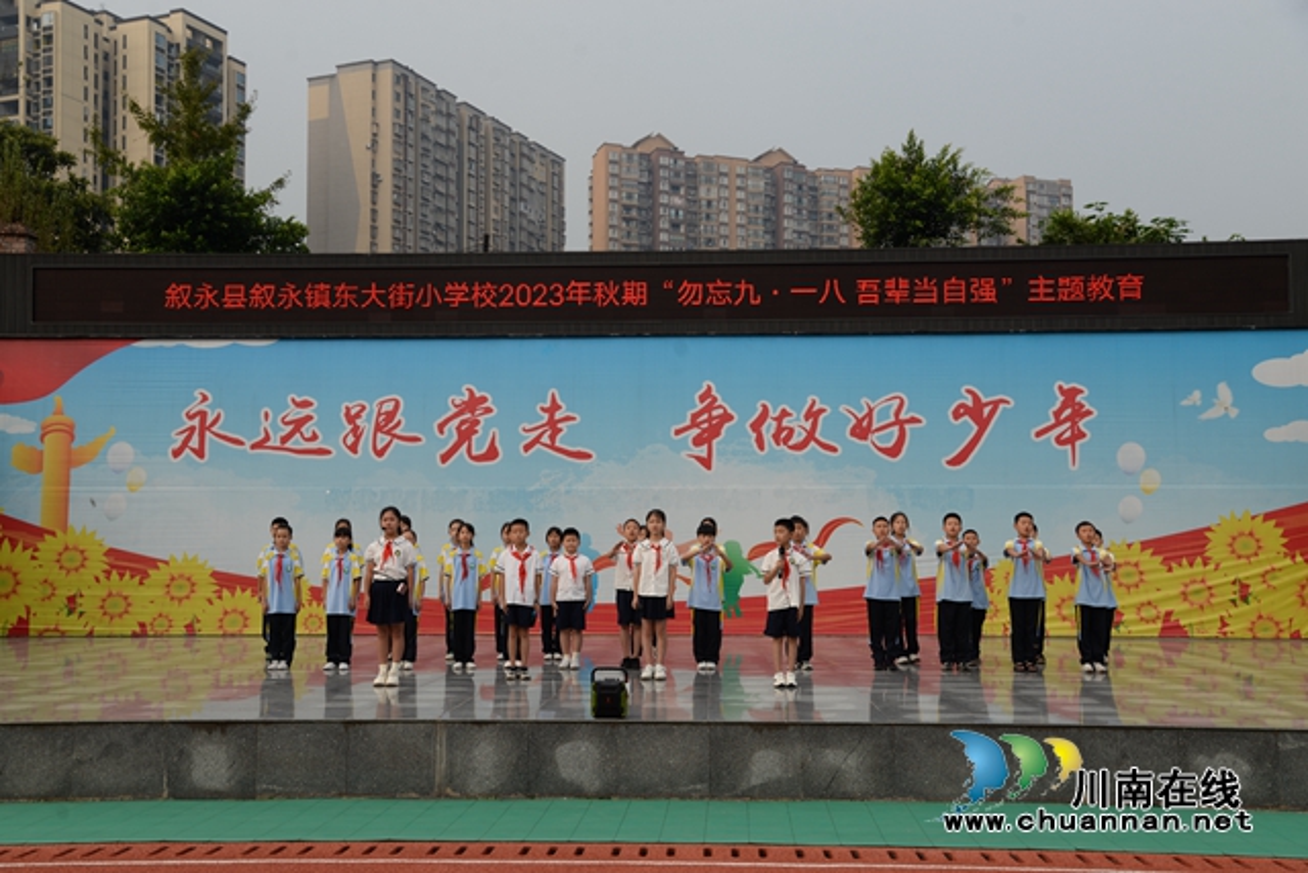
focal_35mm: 38
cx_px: 654
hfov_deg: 50.7
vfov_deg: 35.1
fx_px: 1381
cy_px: 436
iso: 100
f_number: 6.3
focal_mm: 38
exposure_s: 1/250
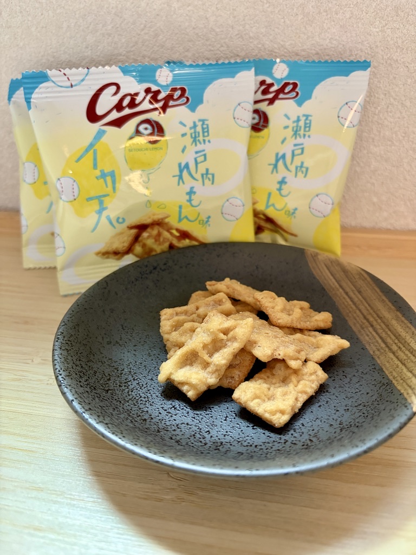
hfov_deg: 53.1
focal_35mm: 26
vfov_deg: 67.3
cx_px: 208
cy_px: 278
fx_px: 417
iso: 400
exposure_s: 1/40
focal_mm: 5.96
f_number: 1.6
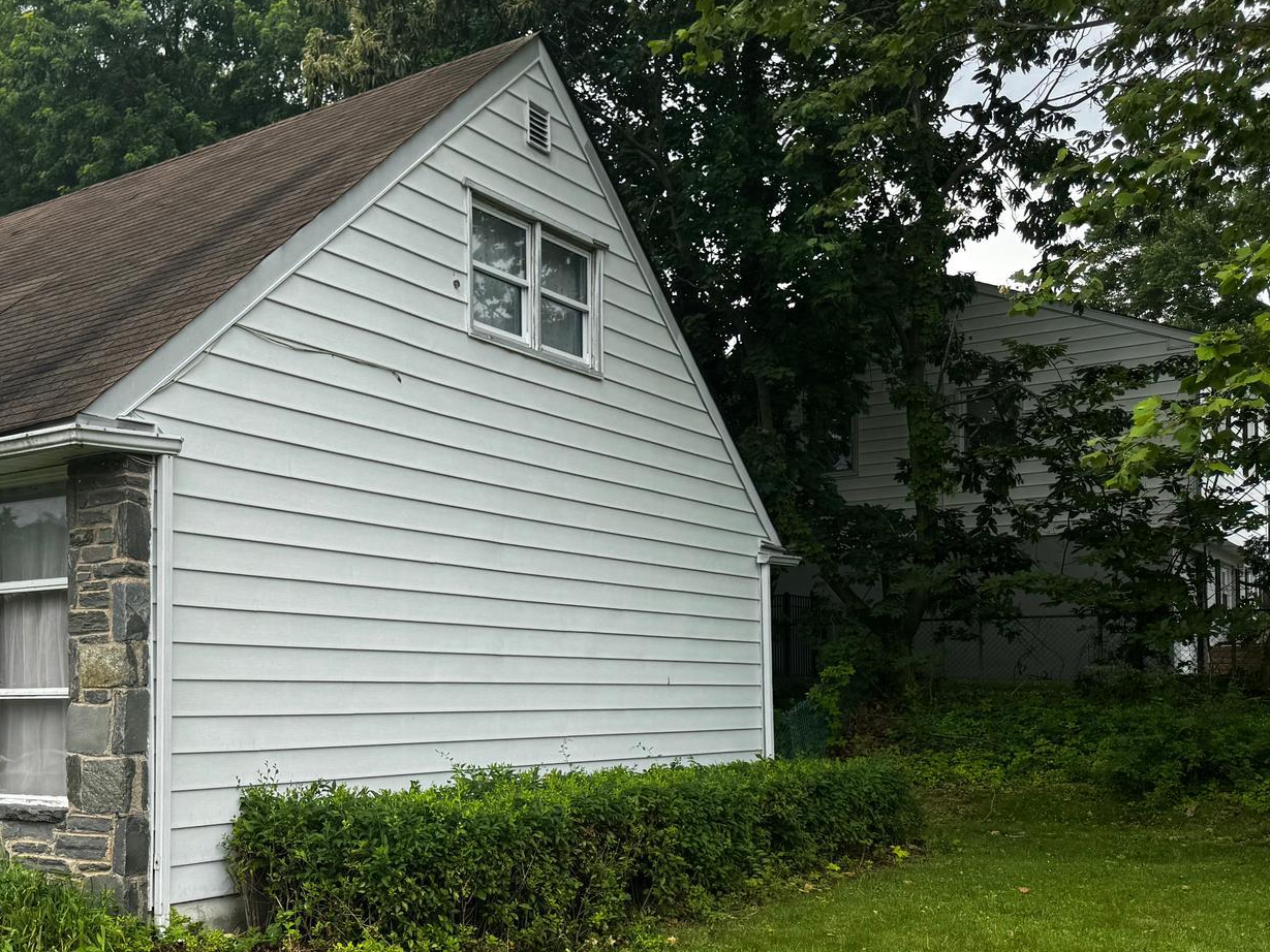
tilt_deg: +0.8
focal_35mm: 40
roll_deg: +0.4
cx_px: 270
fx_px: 1468
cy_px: 658
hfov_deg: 44.7
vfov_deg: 35.5
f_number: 1.78
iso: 80
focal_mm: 6.76
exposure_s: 1/1597
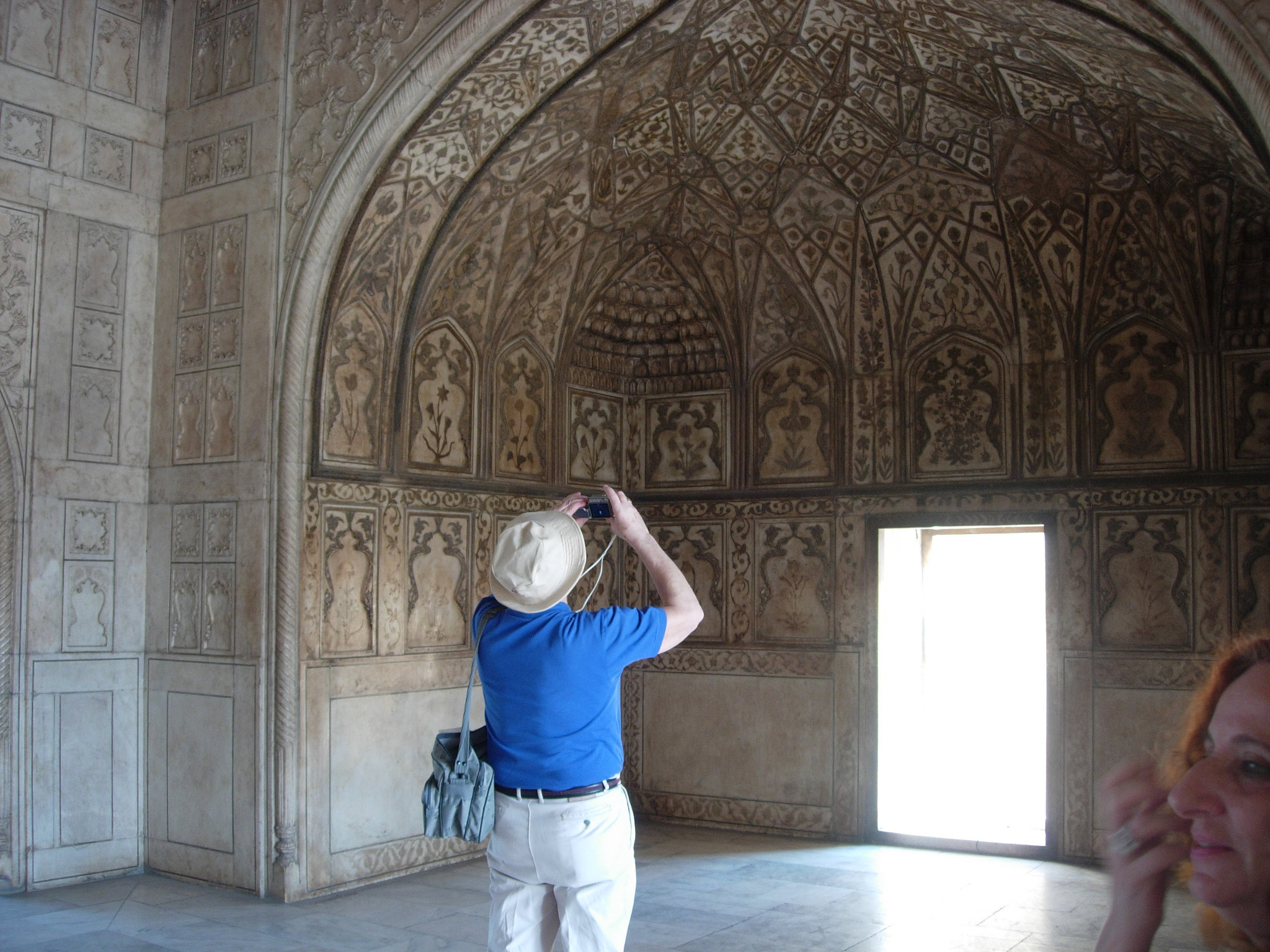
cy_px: 476
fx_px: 1394
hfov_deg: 49.0
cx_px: 635
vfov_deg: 37.7
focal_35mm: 38
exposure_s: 1/27.6
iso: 64
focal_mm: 7.8
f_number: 2.8
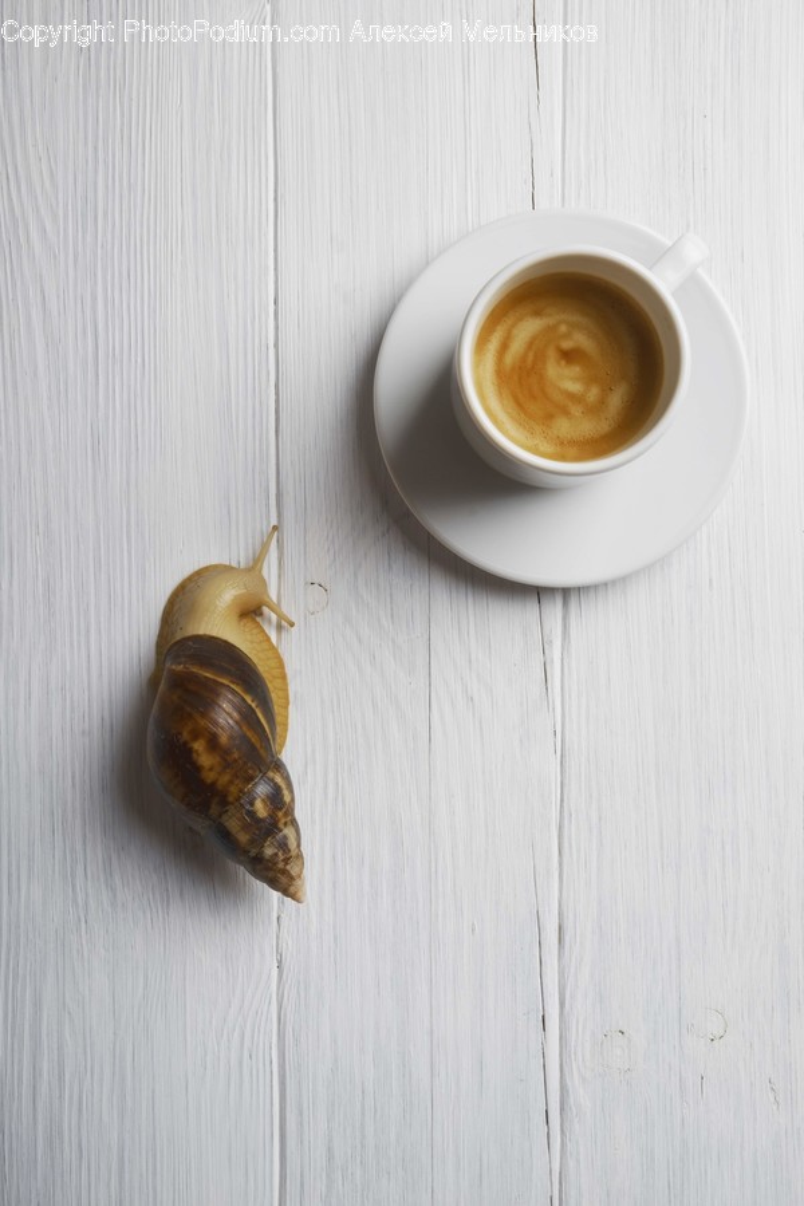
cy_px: 603
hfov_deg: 27.5
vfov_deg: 40.3
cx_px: 402
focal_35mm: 49
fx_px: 1641
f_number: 22
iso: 200
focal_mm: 32.9
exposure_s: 1/125
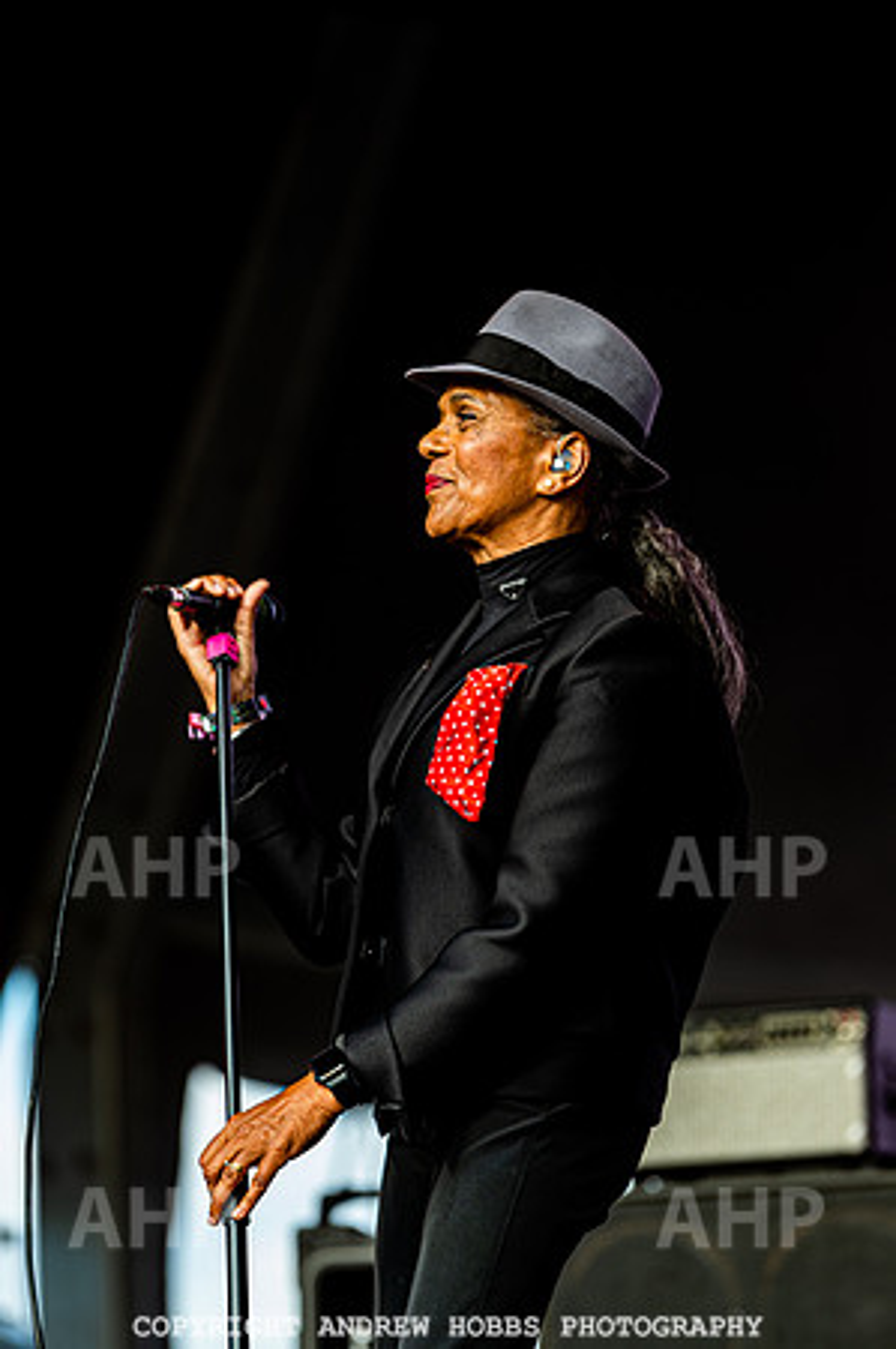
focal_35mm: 200
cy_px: 674
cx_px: 448
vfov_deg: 10.3
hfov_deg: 6.9
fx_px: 7483
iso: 400
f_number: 4
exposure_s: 1/500
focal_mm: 200
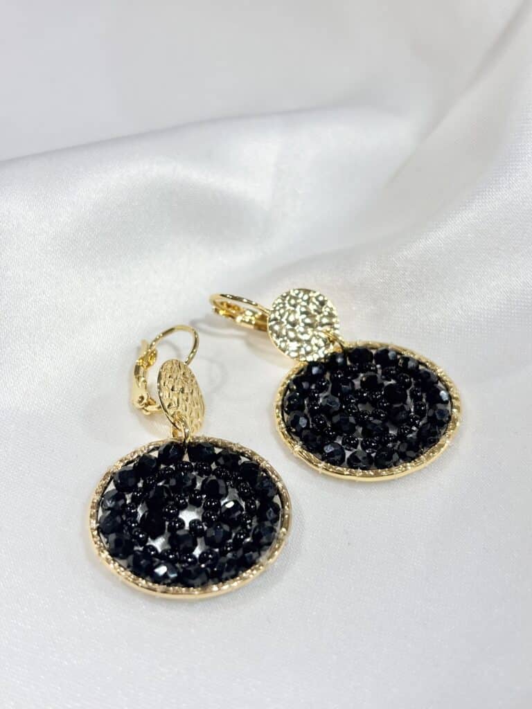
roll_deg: +4.6
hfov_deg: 28.0
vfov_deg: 36.8
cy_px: 354
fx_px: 1066
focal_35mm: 52
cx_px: 266
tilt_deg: -33.0
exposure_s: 1/189
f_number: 1.6
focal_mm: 5.96
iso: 32
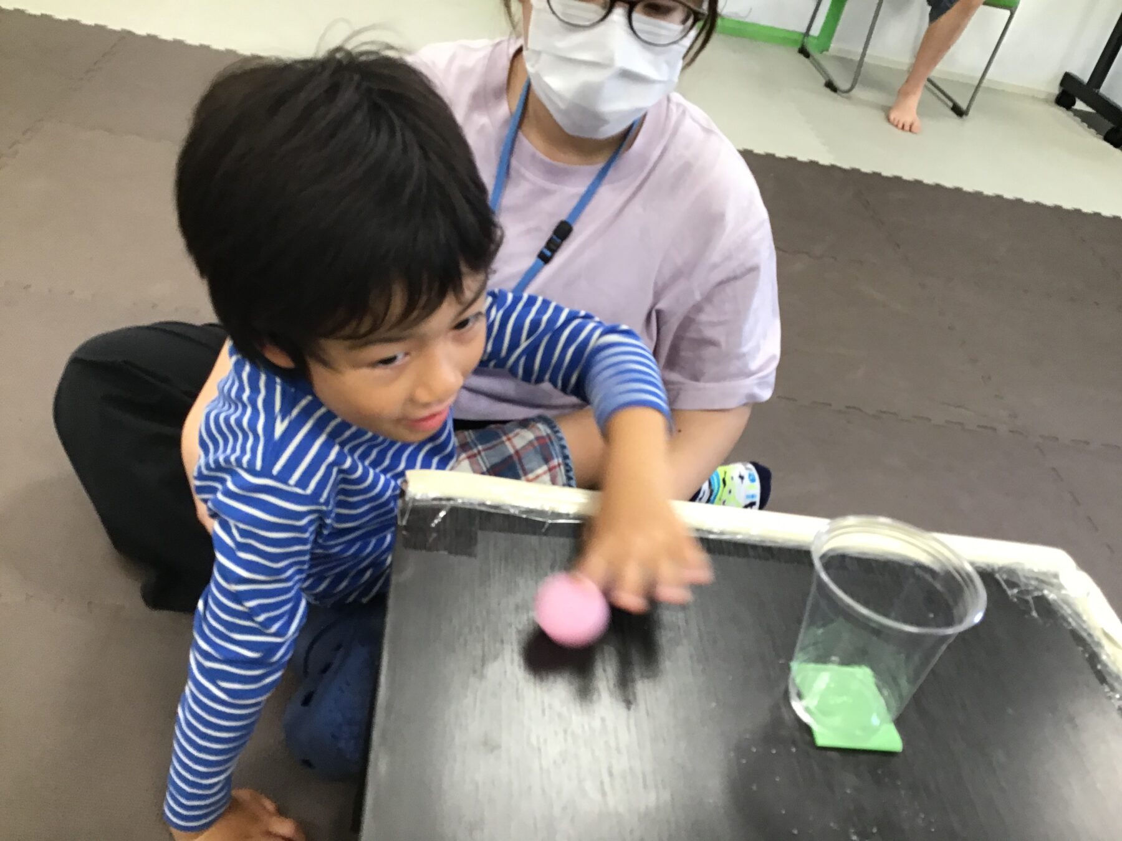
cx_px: 561
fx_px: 1005
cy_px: 420
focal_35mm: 31
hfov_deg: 58.4
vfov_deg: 45.4
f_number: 2.4
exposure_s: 1/30
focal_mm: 3.3
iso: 40
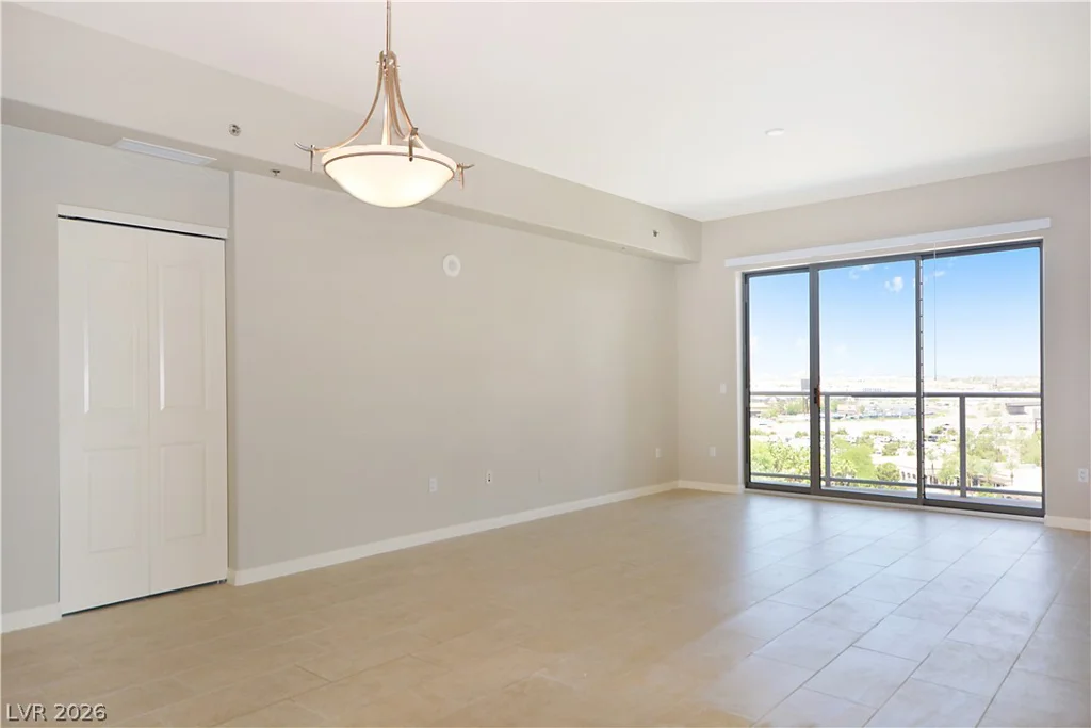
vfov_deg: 53.1
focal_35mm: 24
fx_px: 727
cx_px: 546
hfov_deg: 73.7
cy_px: 364
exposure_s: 1/125
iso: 320
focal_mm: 16
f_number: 5
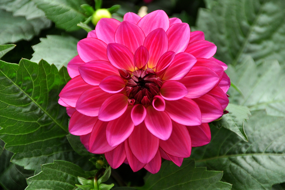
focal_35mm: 300
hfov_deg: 6.9
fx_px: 2372
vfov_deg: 4.6
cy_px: 95
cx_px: 142
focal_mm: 200
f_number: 5.6
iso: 500
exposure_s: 1/100
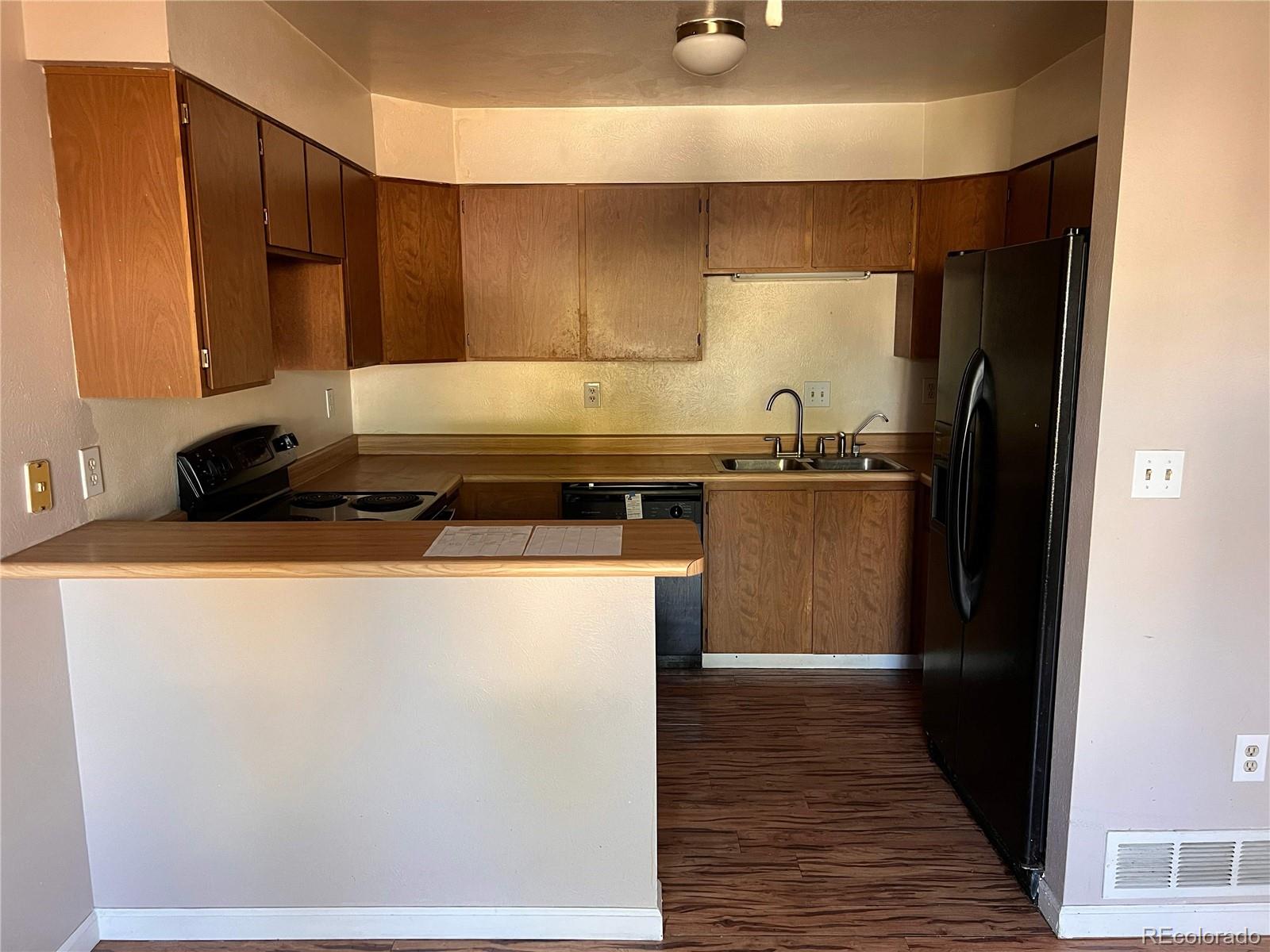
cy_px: 476
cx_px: 635
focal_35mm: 26
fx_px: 954
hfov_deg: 67.3
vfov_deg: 53.1
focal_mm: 5.7
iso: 250
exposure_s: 1/60
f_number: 1.5
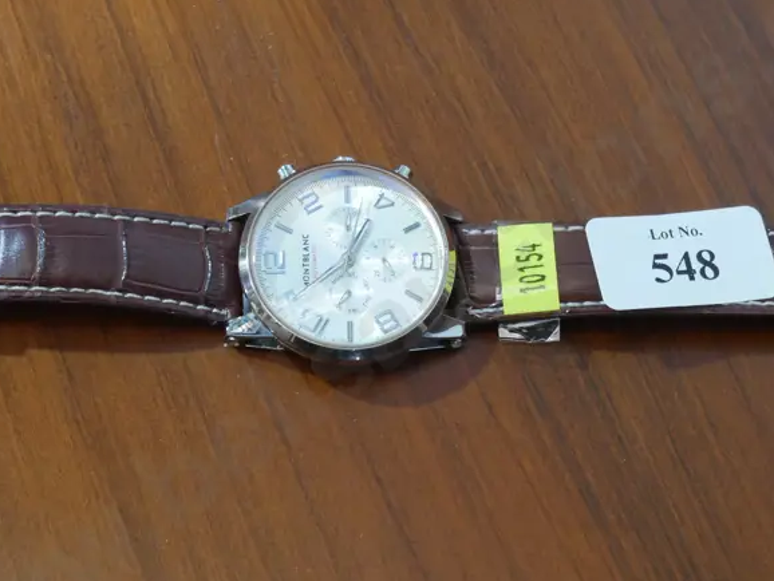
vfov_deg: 17.4
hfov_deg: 23.0
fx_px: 1901
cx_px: 454
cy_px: 283
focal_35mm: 85
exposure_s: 1/60
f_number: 5.2
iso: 1250
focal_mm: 24
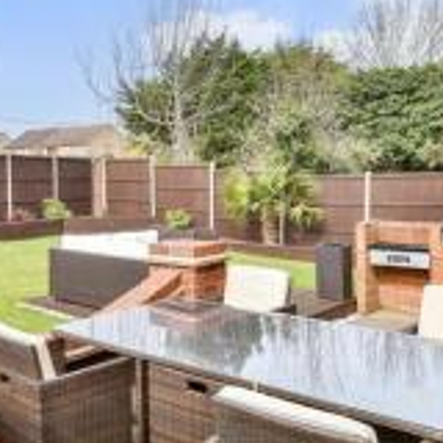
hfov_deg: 41.2
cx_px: 64
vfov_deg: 43.8
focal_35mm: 38
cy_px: 195
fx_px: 550
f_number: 9
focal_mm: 10
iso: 500
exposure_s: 1/320
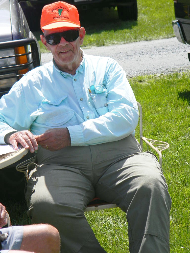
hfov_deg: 10.0
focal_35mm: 148
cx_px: 95
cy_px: 126
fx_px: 1083
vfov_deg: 13.3
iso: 80
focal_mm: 26.8
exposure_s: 1/591
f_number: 5
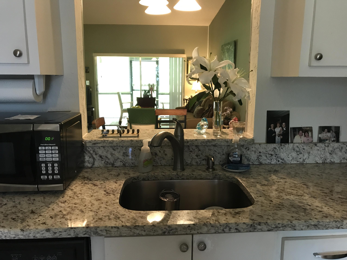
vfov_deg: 49.7
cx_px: 174
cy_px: 130
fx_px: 281
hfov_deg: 63.4
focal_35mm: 28
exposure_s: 1/15
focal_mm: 3.99
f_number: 1.8
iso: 80
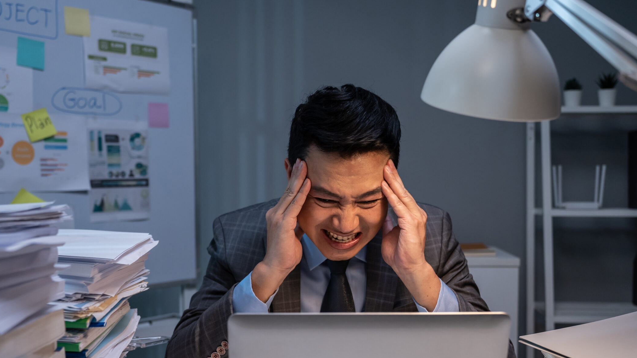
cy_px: 230
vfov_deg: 28.9
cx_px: 299
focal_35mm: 41
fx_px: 692
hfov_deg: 49.4
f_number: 2.8
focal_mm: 32
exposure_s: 1/250
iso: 800
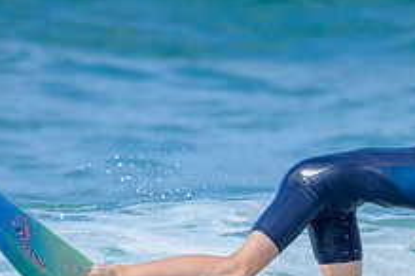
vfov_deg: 0.5
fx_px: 29509
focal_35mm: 2560
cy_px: 283
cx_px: 308
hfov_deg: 0.8
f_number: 6.3
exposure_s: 1/2000
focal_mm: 800
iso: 280
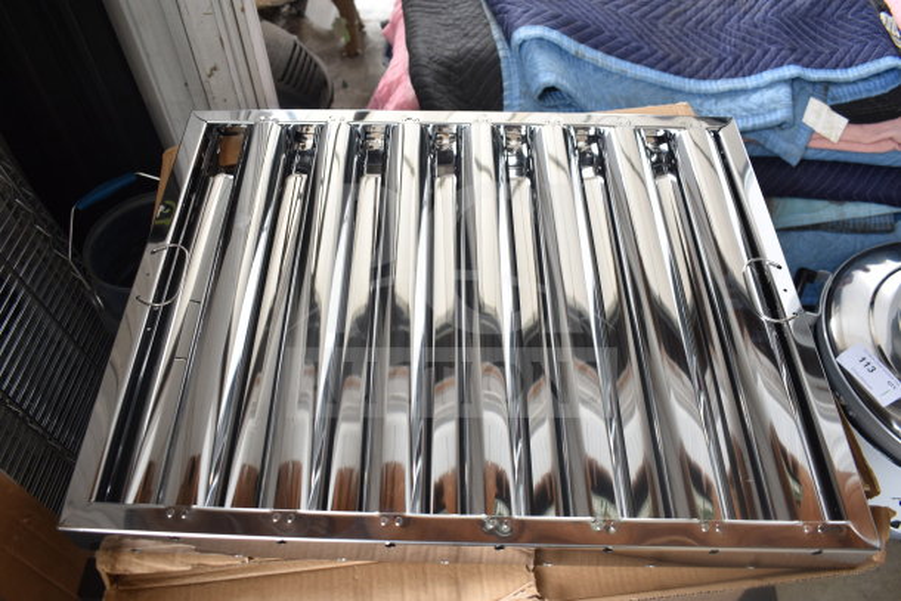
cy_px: 300
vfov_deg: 43.6
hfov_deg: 61.9
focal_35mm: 30
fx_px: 751
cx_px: 450
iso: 200
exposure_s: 1/60
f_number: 4
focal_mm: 20
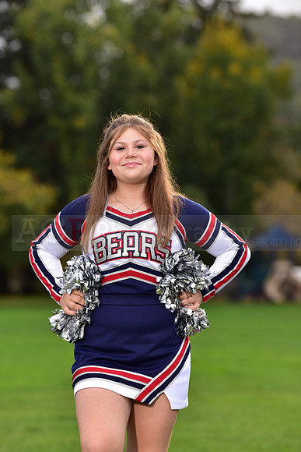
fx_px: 2005
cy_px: 226
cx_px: 150
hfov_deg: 8.6
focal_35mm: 160
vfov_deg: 12.8
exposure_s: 1/250
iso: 160
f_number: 4.5
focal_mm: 160
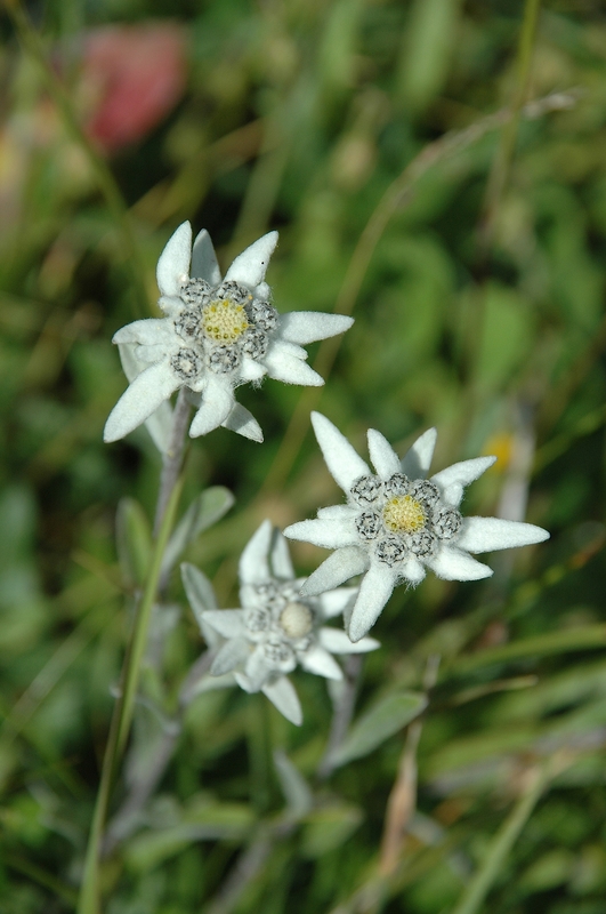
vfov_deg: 12.5
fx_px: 4179
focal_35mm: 165
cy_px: 457
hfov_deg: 8.3
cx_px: 303
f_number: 8
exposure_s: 1/640
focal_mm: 110
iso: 250
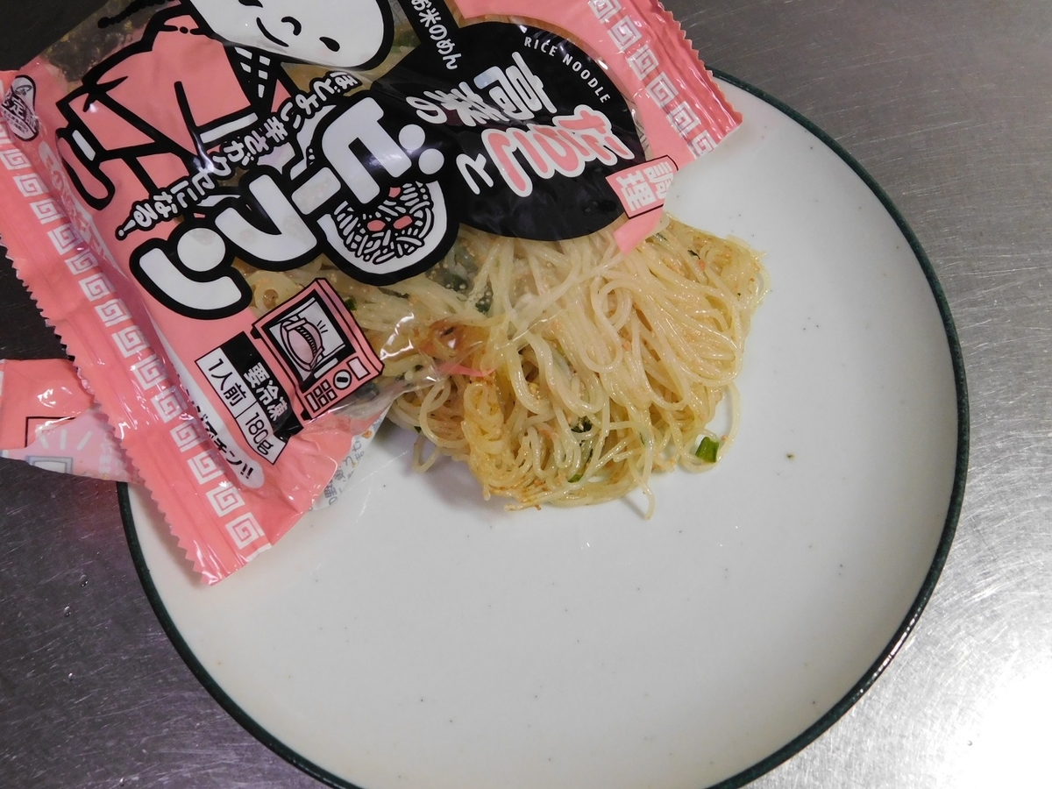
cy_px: 394
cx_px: 526
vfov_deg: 39.7
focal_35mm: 36
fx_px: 1094
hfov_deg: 51.4
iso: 320
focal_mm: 6.3
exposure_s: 1/30
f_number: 3.5
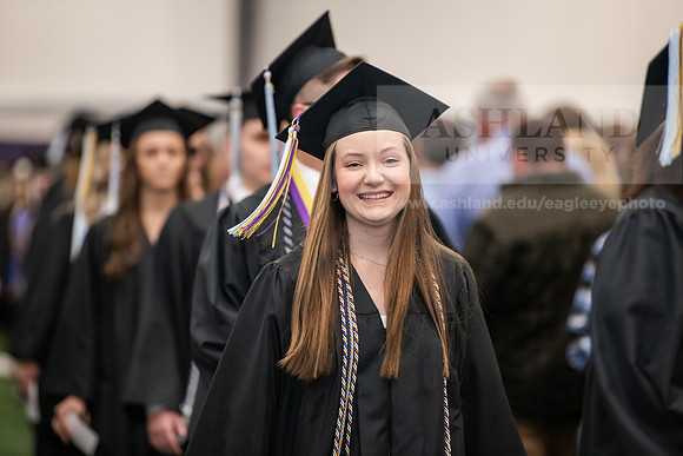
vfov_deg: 6.9
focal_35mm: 200
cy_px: 228
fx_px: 3795
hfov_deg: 10.3
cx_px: 342
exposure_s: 1/200
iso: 2500
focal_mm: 200
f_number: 3.2
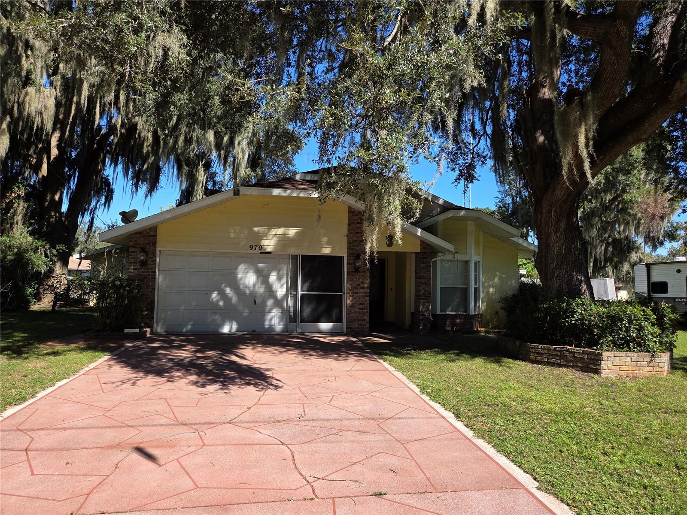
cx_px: 344
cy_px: 258
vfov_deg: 58.9
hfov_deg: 73.9
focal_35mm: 23
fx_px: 456
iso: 80
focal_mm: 5.4
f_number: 1.8
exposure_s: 1/2650
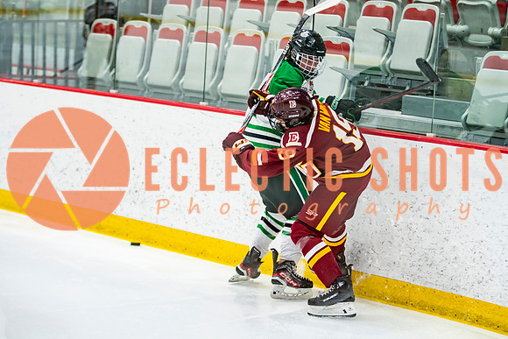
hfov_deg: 15.1
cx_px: 263
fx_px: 1917
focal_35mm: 136
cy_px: 146
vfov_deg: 10.1
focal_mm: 102
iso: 1600
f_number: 2.8
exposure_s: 1/640
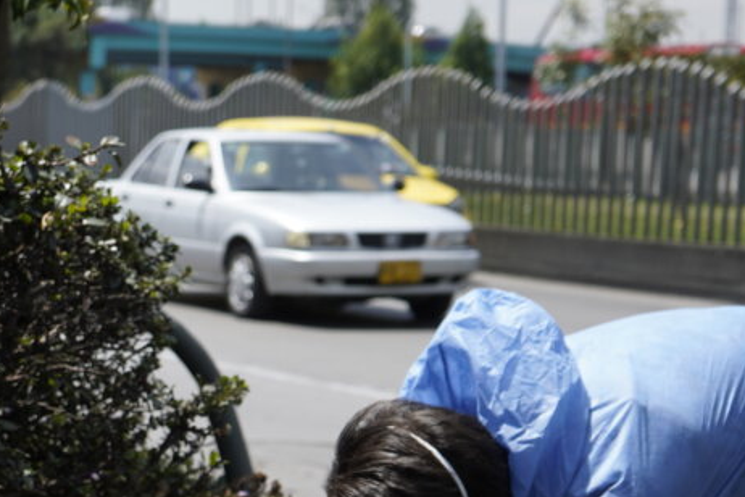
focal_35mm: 109
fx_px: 2256
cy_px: 620
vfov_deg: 12.2
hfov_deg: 18.5
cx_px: 108
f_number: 5
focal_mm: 42
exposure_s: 1/500
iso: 100
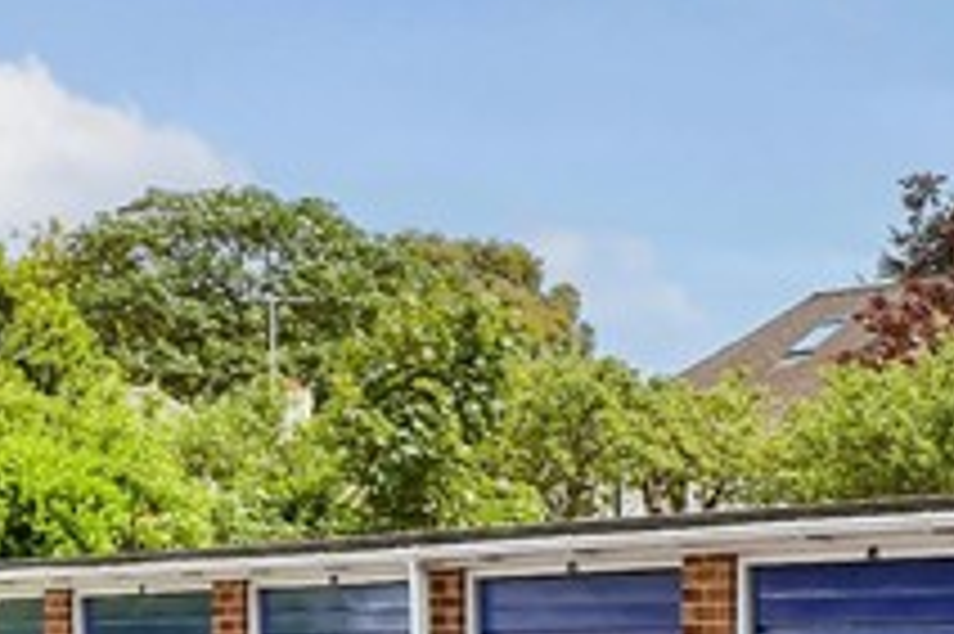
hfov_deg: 12.7
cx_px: 1782
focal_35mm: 145
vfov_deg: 9.4
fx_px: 3839
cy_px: 690
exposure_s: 1/400
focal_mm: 20
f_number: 8
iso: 200
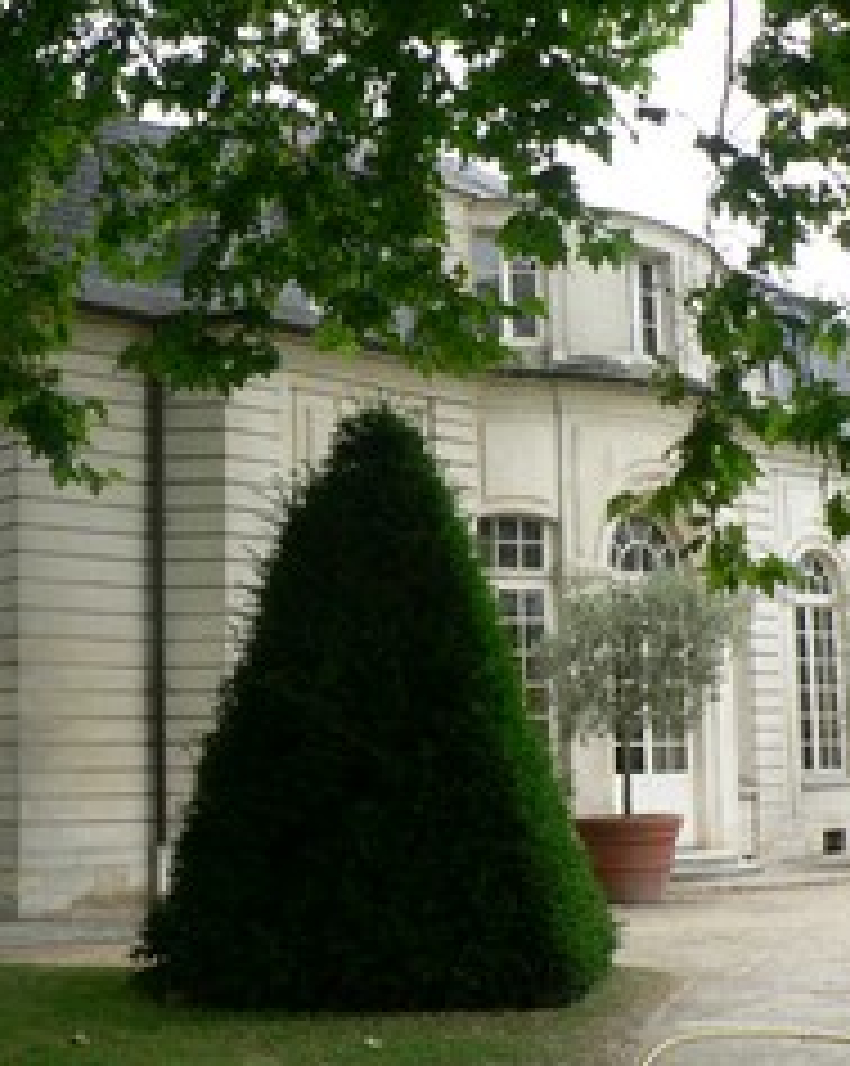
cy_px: 484
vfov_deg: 36.0
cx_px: 337
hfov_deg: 29.0
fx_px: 1638
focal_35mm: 52
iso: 80
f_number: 4
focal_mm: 6
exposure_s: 1/160
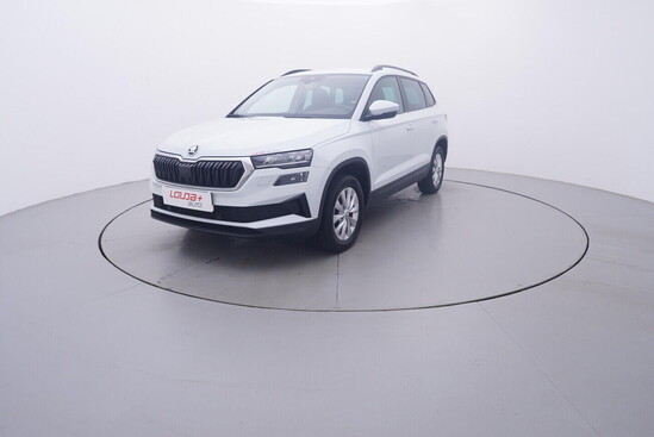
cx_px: 327
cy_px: 218
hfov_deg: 77.3
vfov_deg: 56.2
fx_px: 409
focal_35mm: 22
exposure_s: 1/80
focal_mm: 15
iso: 200
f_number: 5
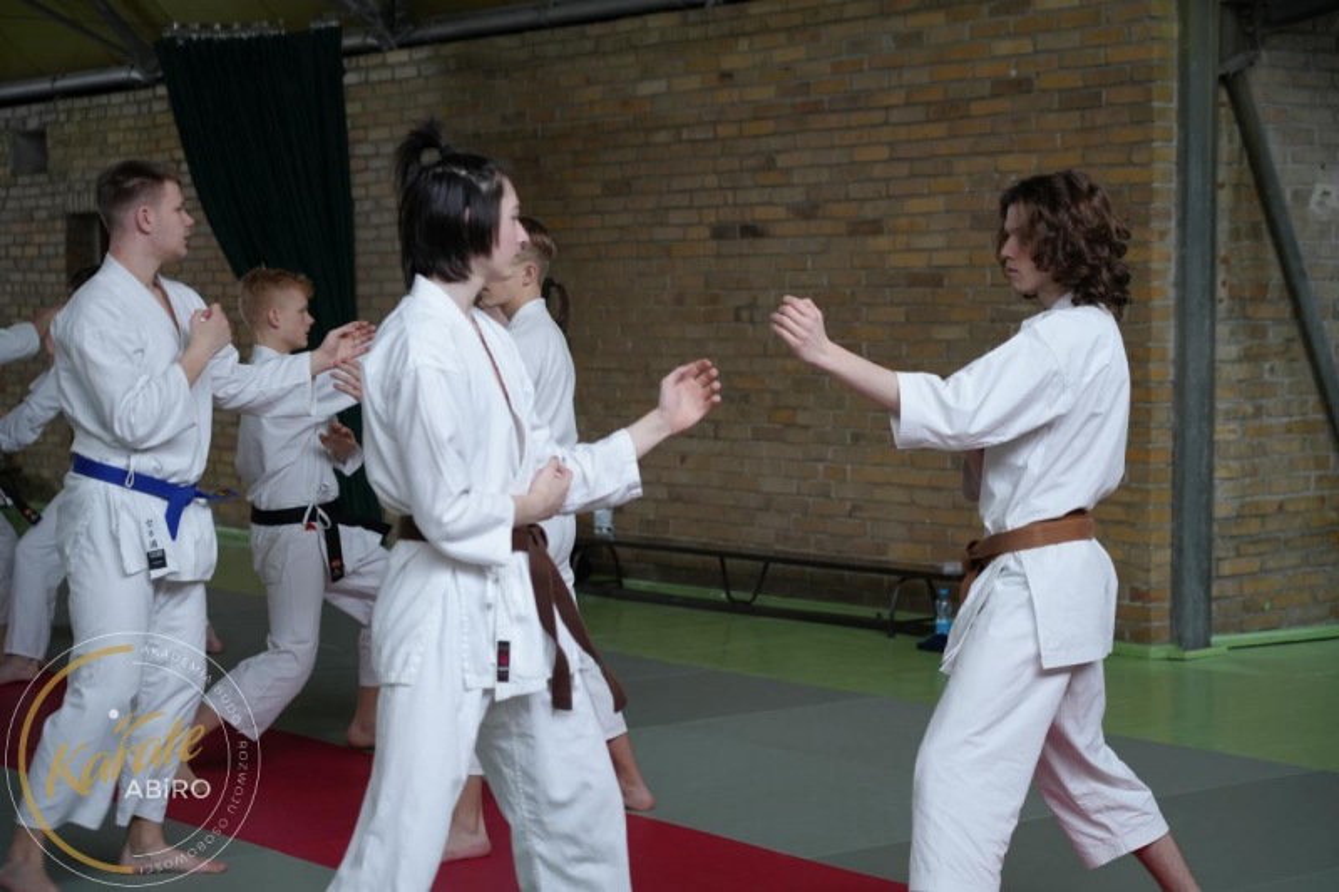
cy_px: 446
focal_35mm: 75
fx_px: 2789
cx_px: 670
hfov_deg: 27.0
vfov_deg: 18.2
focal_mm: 75
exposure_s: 1/160
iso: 800
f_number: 4
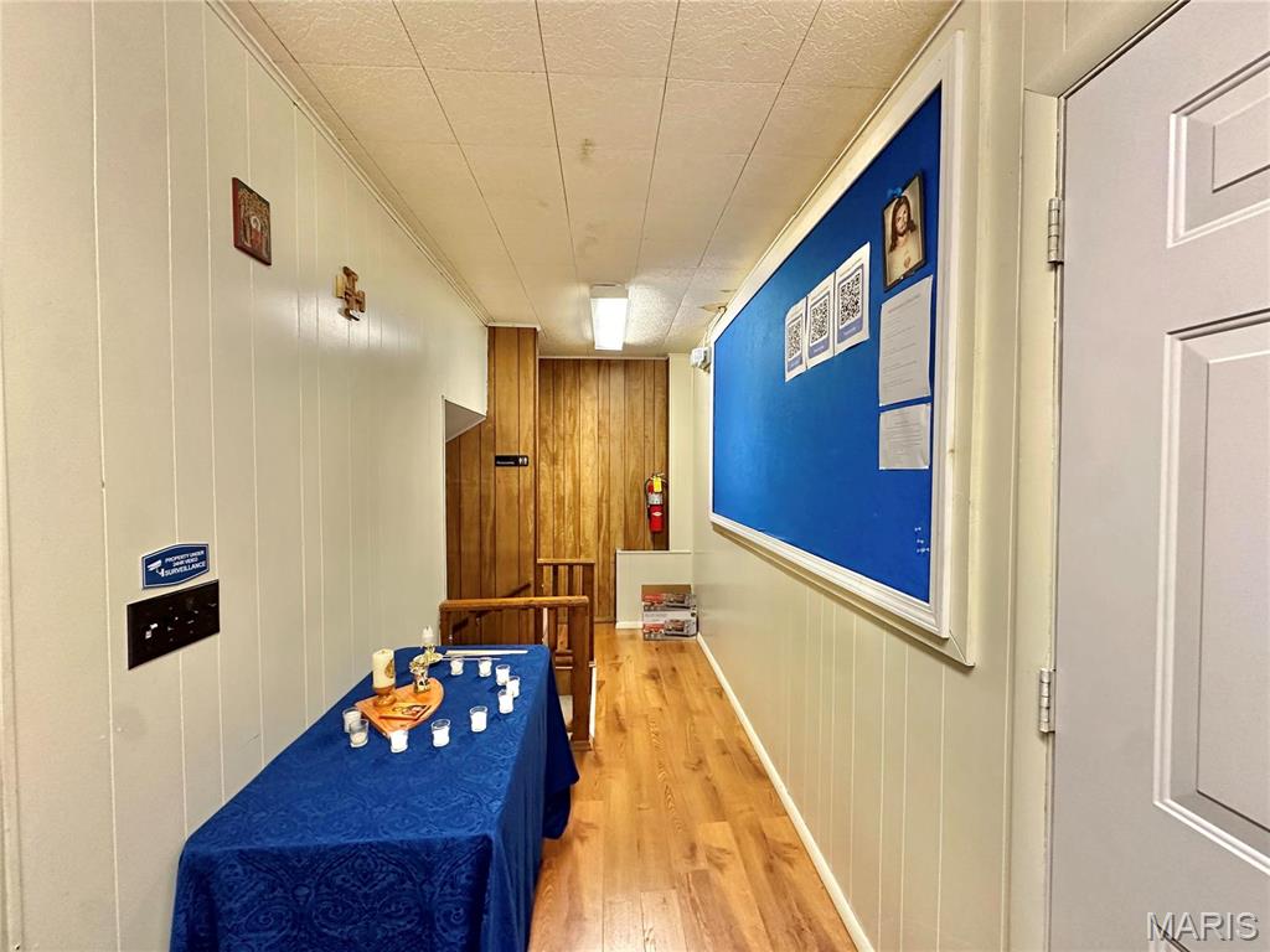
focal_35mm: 14
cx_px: 635
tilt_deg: -0.2
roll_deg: -0.5
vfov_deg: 85.7
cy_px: 476
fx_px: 514
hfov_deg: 102.1
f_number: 2.2
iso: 320
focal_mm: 2.22
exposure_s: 1/60
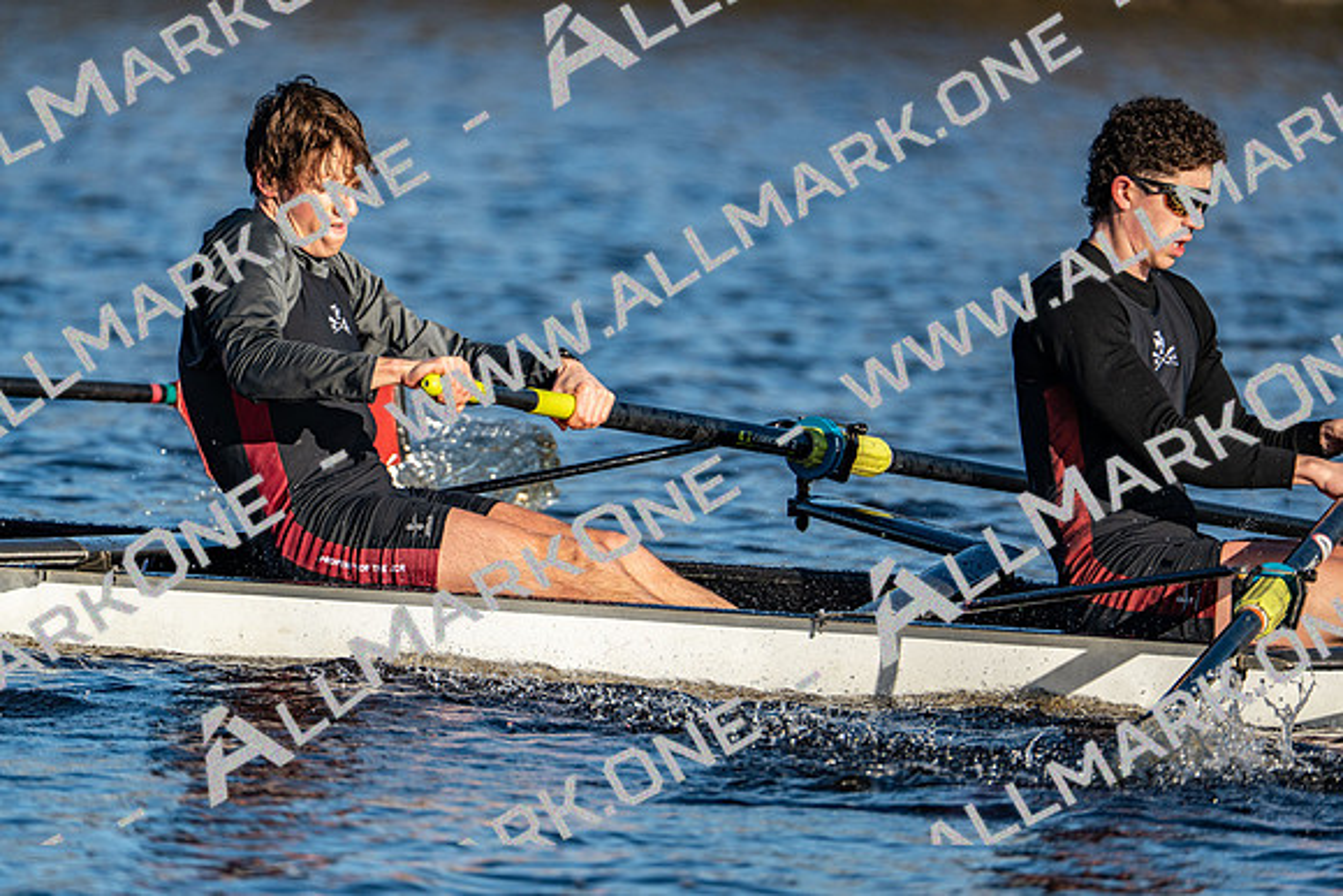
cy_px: 448
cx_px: 672
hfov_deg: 3.6
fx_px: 21492
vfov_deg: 2.4
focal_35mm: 576
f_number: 6.3
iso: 400
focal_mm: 576
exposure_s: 1/2000
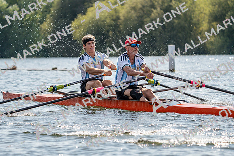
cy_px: 78
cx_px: 117
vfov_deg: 6.9
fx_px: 1300
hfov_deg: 10.3
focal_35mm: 200
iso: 200
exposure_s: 1/1600
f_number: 5.6
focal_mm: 200
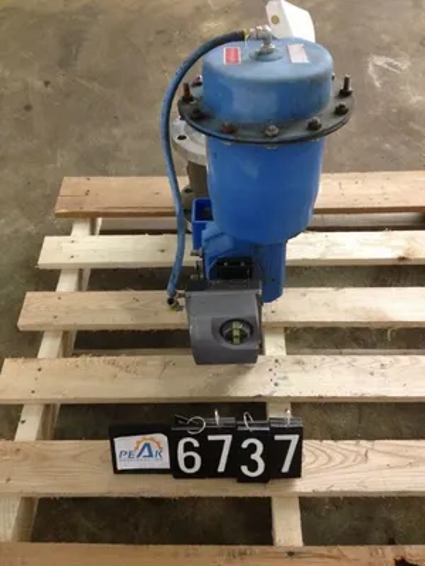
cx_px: 212
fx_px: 573
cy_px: 283
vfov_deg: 52.6
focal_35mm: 35
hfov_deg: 40.7
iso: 200
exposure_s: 1/20
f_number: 2.4
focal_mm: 4.28
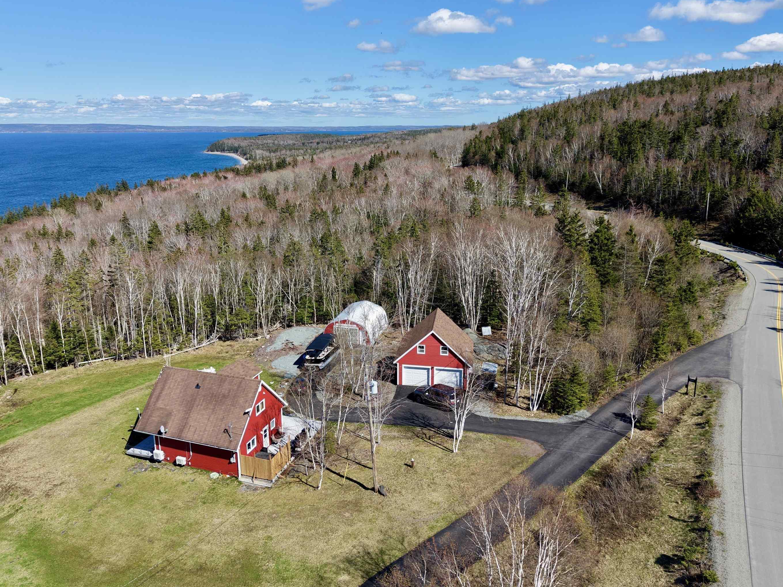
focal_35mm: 26
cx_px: 373
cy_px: 265
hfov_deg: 67.3
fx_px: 588
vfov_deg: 53.0
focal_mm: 8.67
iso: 200
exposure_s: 1/6000
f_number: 1.8
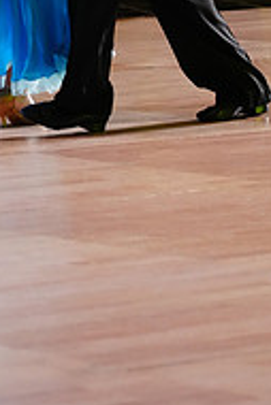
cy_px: -192
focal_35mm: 321
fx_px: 3618
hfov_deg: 4.3
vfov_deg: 6.3
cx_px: 97
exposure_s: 1/320
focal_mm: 105
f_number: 4
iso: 4000
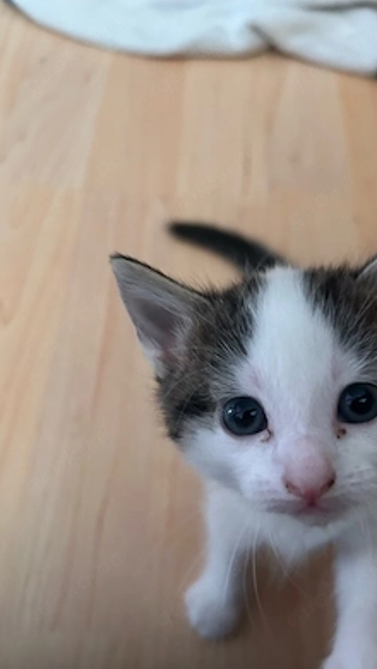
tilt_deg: -61.3
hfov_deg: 39.8
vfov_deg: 66.1
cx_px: 242
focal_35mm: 29
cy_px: 340
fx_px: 515
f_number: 1.5
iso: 500
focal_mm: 5.7
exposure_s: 1/60
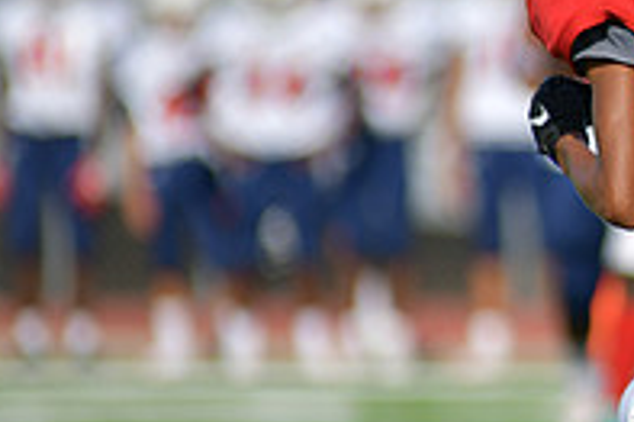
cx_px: 885
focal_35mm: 885
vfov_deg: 1.6
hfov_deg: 2.3
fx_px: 15572
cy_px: 217
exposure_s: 1/2000
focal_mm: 300
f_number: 3.5
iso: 90
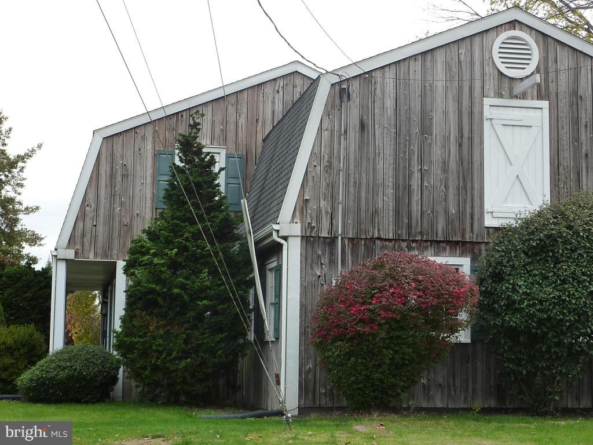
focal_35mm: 69
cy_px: 222
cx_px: 296
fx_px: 1182
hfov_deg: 28.2
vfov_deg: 21.3
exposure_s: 1/125
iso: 125
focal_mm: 7.9
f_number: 4
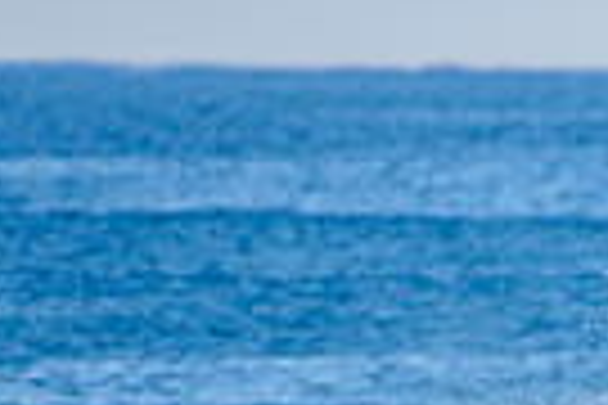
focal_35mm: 2152
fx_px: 36342
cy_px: 709
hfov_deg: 1.0
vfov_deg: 0.6
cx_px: 1054
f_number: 5.6
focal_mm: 500
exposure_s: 1/1600
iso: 200
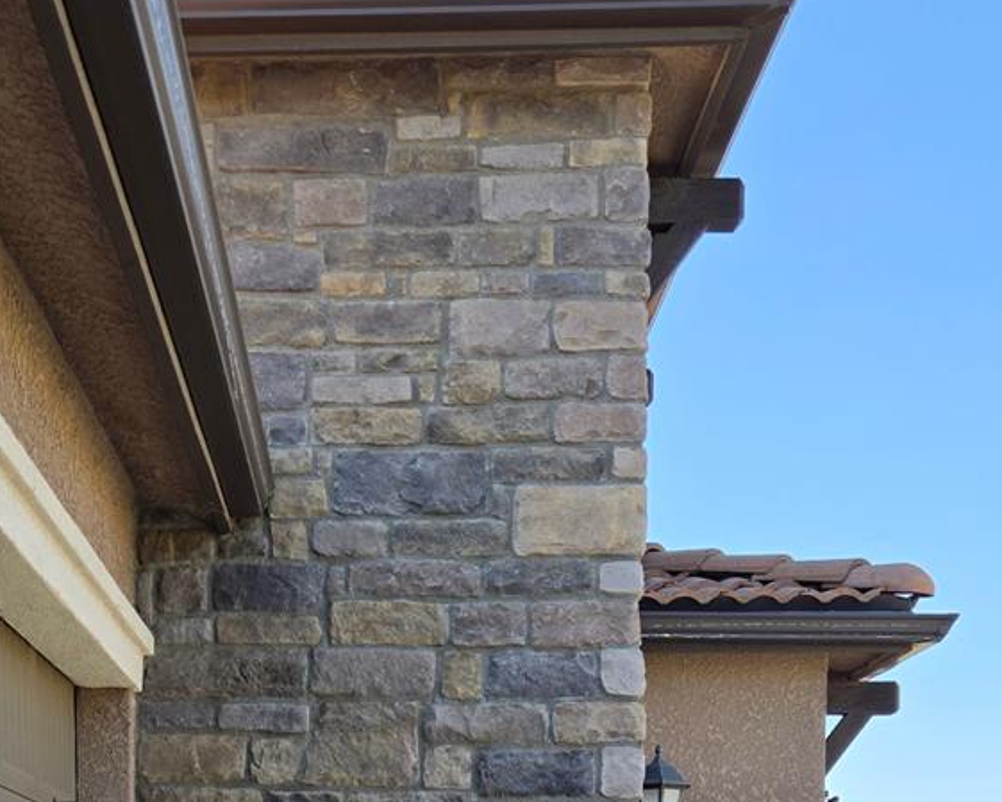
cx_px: 324
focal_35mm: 60
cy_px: 970
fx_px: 1780
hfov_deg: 31.2
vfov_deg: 23.2
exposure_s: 1/690
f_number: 1.8
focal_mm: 5.4
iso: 25
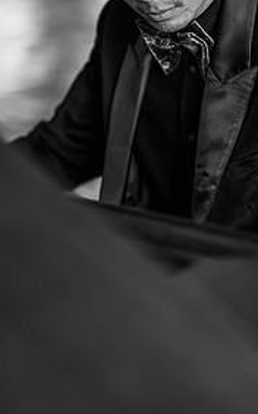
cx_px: 147
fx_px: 1554
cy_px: 125
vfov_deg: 15.1
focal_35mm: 138
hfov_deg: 9.5
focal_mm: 85
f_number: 1.8
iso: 125
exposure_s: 1/200
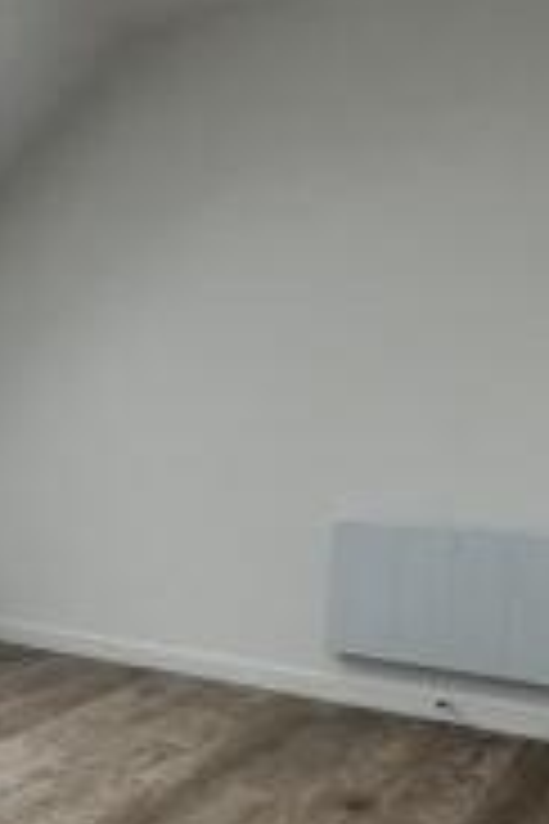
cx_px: -250
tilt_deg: -8.2
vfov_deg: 44.9
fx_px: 984
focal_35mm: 43
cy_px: 538
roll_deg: -1.0
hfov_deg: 24.8
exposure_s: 1/99
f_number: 1.8
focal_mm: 1.57
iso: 50
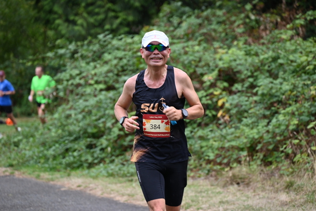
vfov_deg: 6.9
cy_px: 106
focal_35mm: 200
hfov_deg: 10.3
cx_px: 158
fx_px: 1756
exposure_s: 1/250
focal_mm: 200
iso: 720
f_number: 6.3
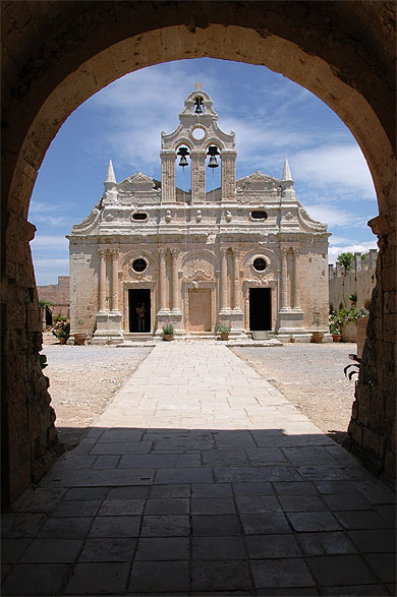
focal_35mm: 33
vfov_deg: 57.3
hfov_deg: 39.9
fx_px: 547
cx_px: 198
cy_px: 298
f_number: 11
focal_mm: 22
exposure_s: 1/400
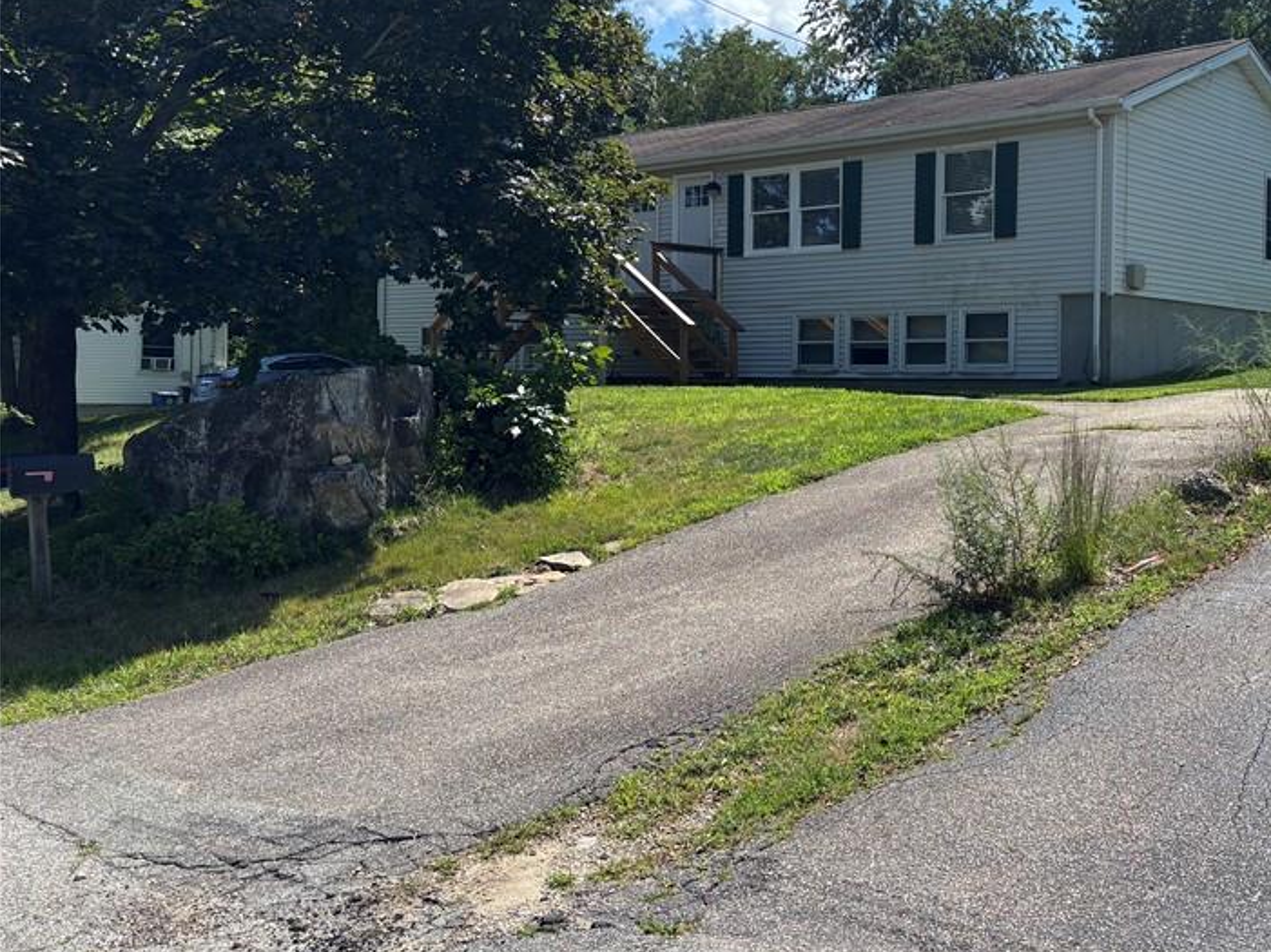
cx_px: 927
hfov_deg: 47.5
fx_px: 1395
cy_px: 388
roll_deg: -0.1
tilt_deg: +0.7
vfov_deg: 37.6
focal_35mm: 38
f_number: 1.6
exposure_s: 1/3106
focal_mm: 5.96
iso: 50
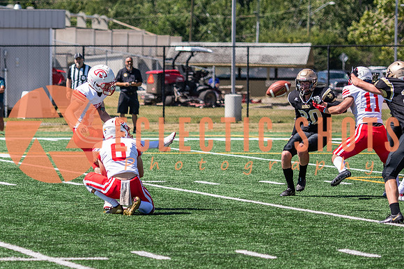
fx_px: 3012
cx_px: 124
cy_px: 134
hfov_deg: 7.7
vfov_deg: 5.1
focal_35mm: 268
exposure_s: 1/2000
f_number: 2.8
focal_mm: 102
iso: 160
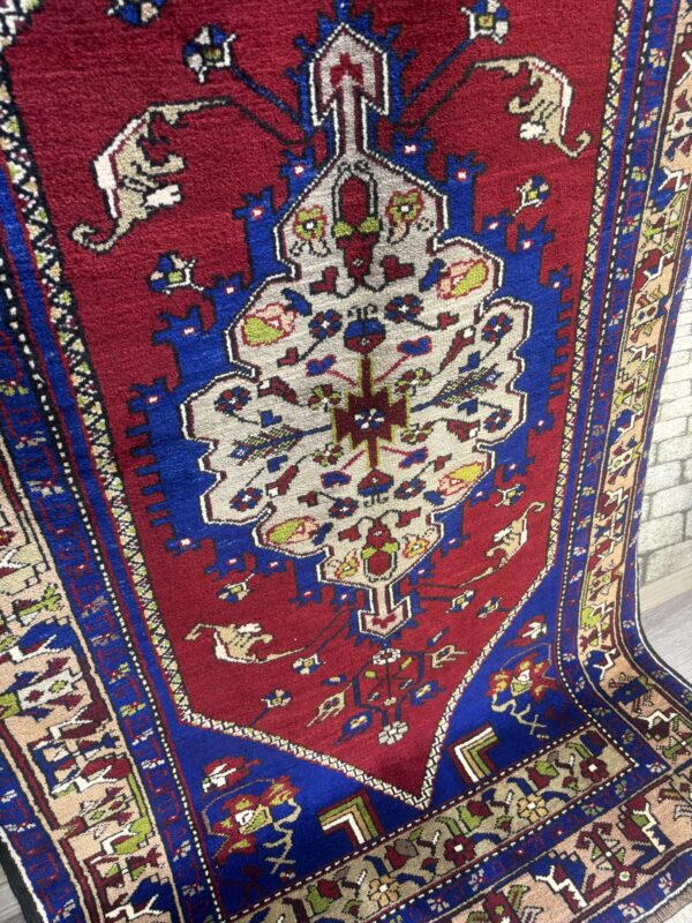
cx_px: 346
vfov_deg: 71.6
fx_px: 640
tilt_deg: -33.6
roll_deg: +3.8
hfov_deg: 56.8
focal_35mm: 24
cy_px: 462
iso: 160
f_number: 1.78
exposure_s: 1/100
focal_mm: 6.76
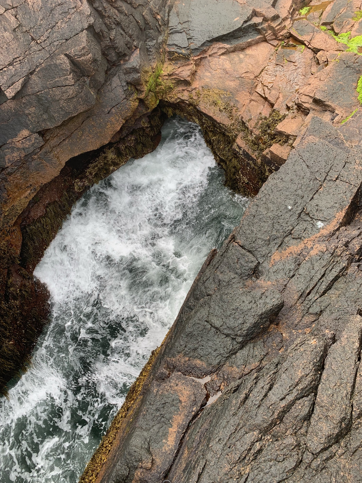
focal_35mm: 26
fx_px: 363
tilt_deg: -48.9
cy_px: 242
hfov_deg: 53.0
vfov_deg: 67.3
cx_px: 181
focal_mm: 4.25
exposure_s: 1/176
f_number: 1.8
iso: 25
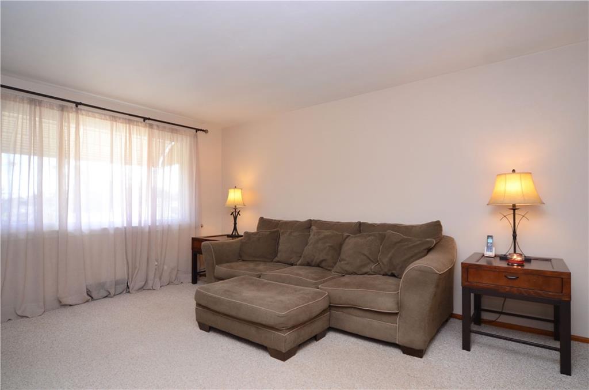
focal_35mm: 18
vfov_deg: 67.1
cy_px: 195
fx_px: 294
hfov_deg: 90.2
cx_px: 294
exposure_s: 1/125
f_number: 5.6
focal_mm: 12
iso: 800
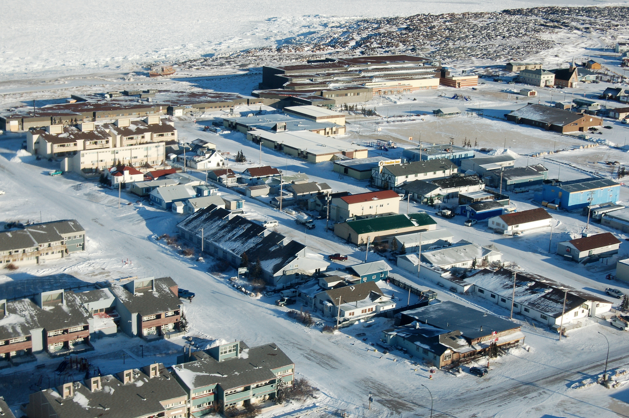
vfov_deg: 23.7
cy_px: 209
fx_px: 995
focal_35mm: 57
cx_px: 314
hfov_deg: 35.1
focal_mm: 38
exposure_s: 1/320
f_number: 10
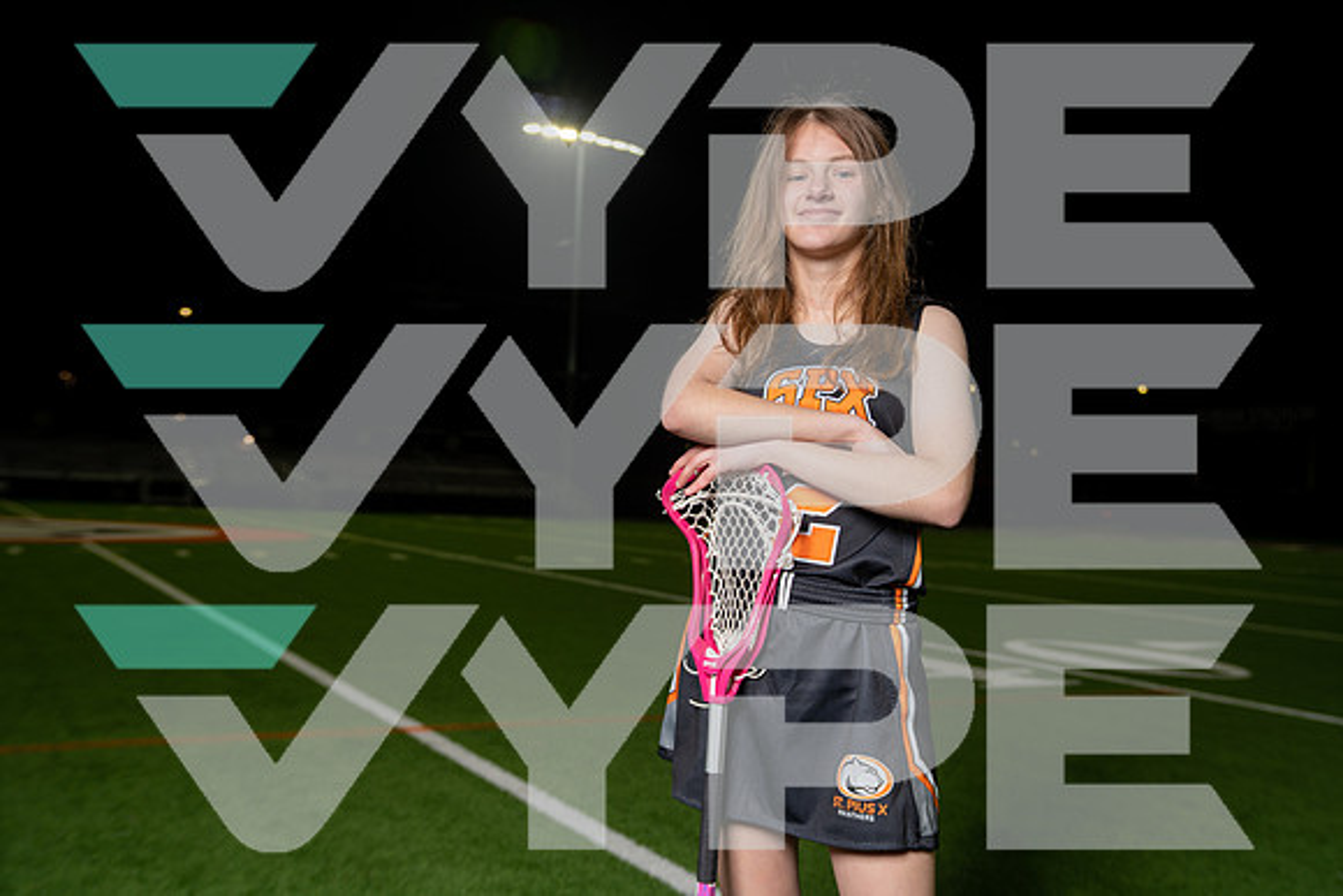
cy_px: 448
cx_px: 672
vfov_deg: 37.9
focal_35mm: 35
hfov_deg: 54.4
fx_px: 1306
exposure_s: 1/250
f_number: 4
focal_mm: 35
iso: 125
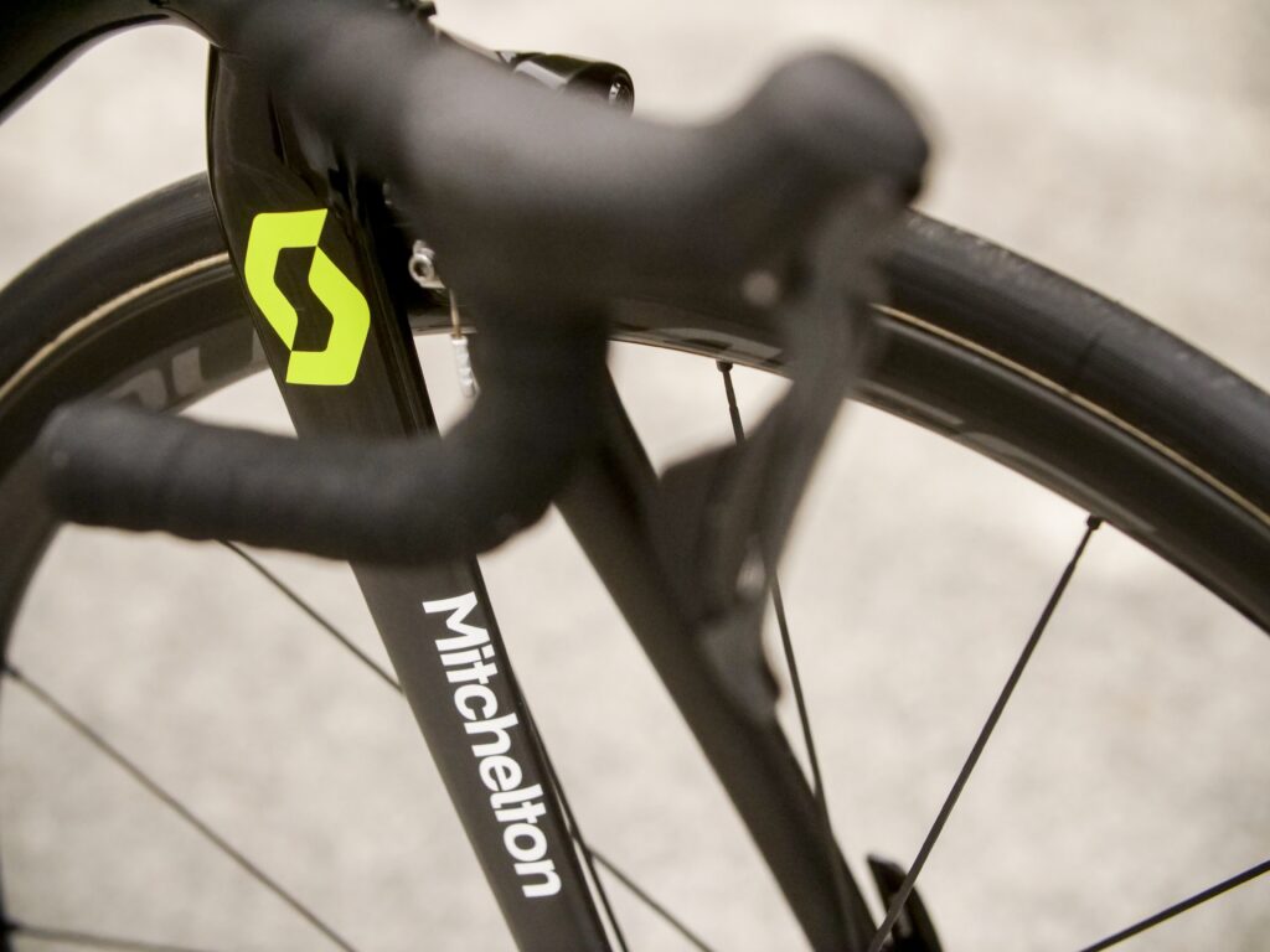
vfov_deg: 11.6
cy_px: 476
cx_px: 635
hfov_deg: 15.4
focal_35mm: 128
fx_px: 4696
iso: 1600
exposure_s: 1/8000
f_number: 2.5
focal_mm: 64
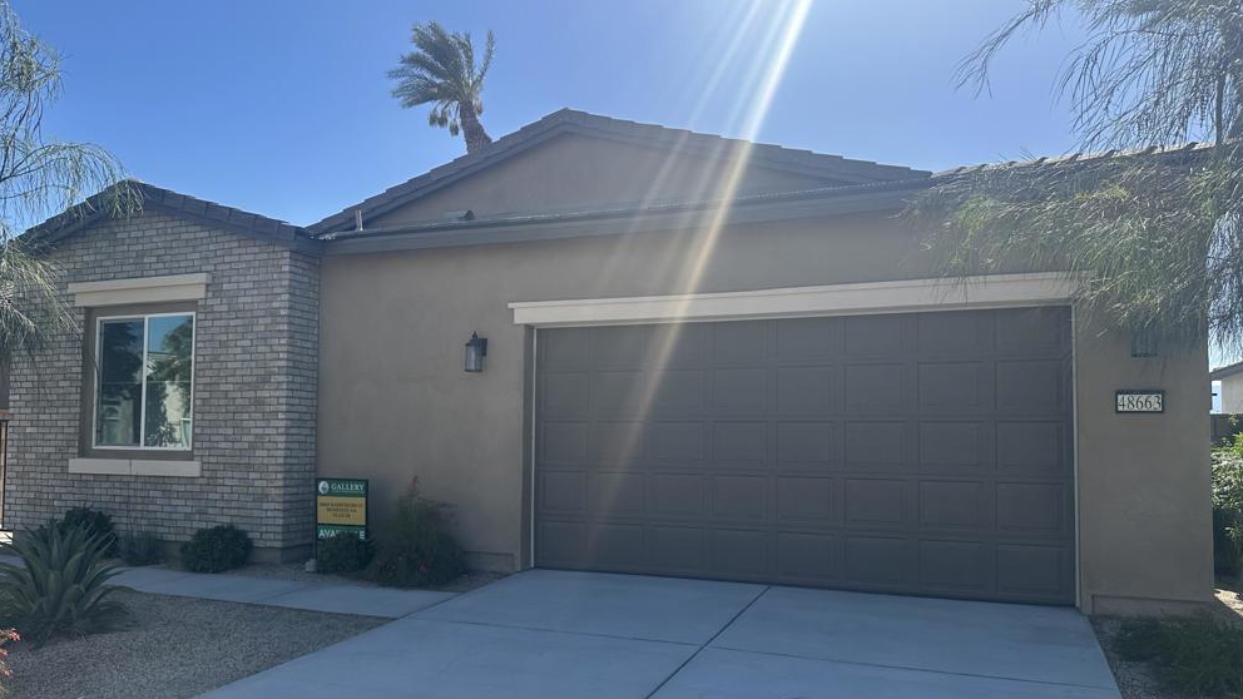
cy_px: 411
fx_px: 890
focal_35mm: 27
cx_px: 618
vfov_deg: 42.7
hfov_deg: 69.9
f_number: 1.78
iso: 80
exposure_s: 1/3597
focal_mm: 6.86
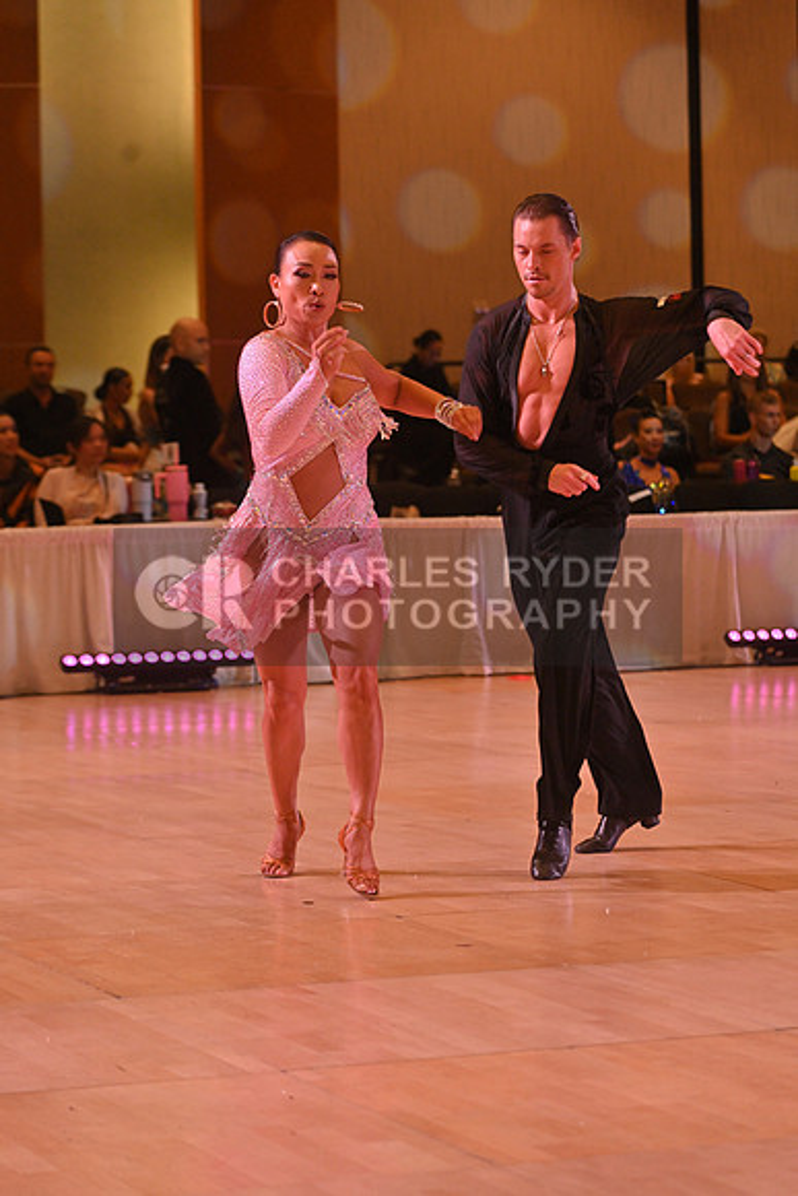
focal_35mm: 112
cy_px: 598
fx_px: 3721
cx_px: 399
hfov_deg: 12.2
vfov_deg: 18.3
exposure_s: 1/400
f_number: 5
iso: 2000
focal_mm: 112
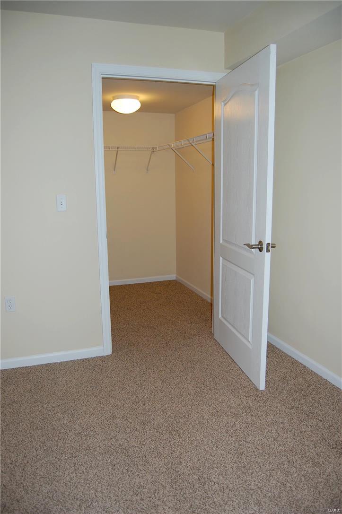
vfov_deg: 67.4
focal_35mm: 27
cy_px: 257
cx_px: 171
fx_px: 385
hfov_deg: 47.9
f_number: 3.5
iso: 200
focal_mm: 18
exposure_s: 1/60
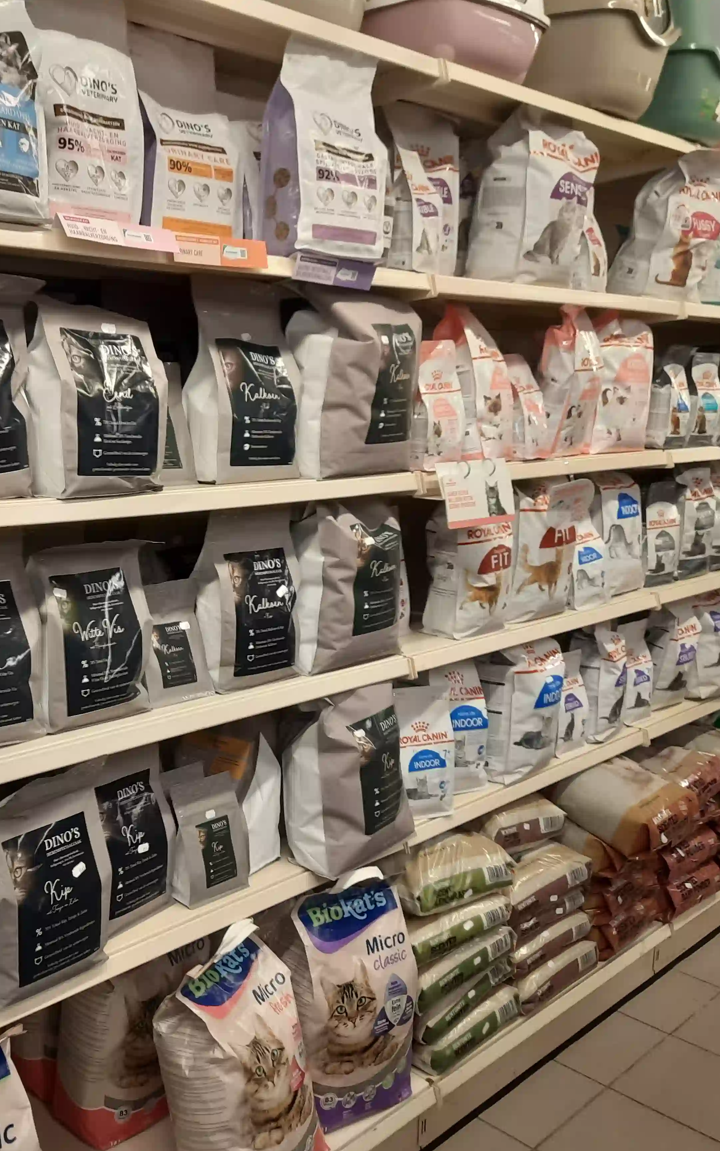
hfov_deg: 36.5
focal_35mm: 34
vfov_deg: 56.7
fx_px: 1068
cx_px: 189
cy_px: 575
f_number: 1.8
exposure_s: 1/50
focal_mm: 5.23
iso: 160
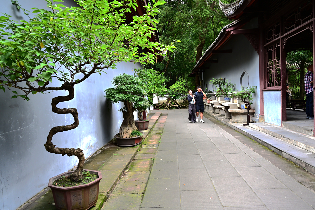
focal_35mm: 27
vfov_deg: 47.9
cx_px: 158
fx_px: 236
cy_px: 105
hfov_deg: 67.4
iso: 200
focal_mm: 27
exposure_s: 1/50
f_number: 8
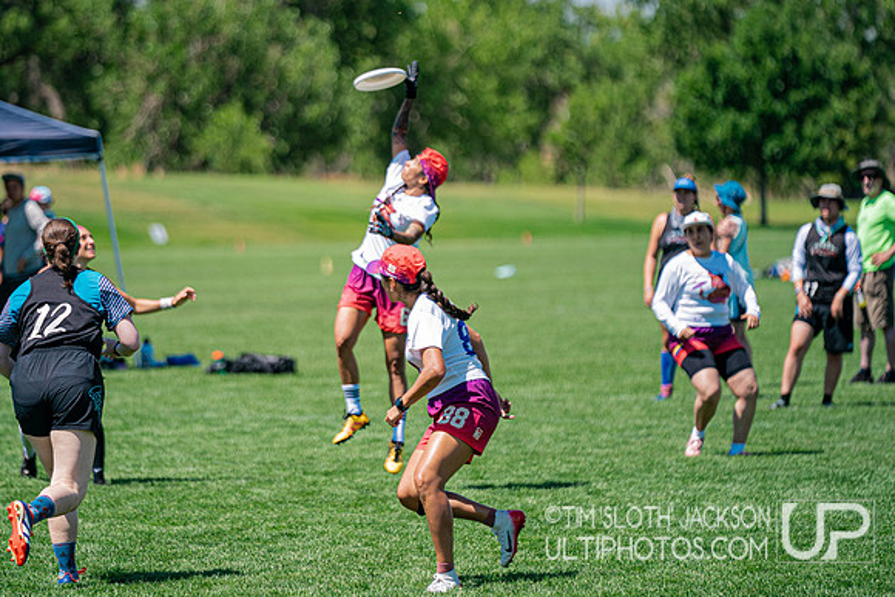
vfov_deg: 5.7
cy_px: 236
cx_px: 354
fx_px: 6007
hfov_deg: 8.5
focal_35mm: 242
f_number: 2.8
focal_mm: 200
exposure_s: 1/6400
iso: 500
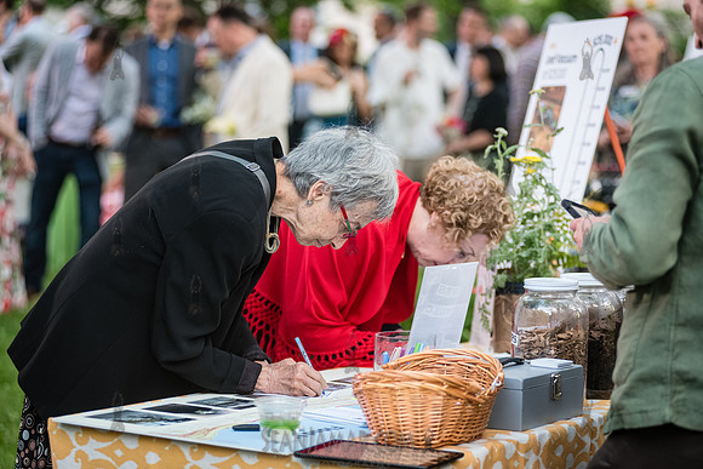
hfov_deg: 18.3
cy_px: 234
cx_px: 352
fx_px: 2188
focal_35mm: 112
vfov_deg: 12.2
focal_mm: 112
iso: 4000
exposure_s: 1/160
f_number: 3.2
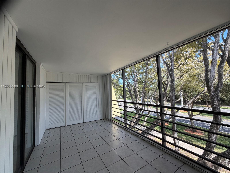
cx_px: 115
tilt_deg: +3.4
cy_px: 86
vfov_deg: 85.7
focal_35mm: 14
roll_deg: +2.1
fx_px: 93
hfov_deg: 102.1
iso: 50
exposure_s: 1/146
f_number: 2.2
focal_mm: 2.22
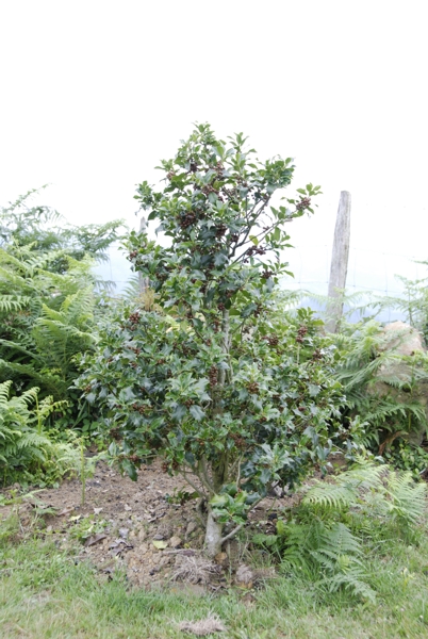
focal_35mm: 48
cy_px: 320
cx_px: 214
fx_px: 853
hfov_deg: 28.2
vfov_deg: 41.1
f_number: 7.1
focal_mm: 32
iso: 400
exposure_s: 1/125
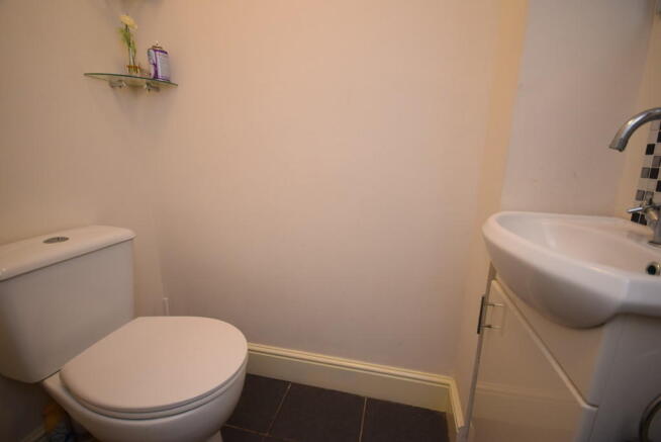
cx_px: 330
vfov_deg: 77.4
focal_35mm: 15
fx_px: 276
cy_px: 221
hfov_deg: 100.4
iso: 800
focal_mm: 10
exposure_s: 1/80
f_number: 4.5
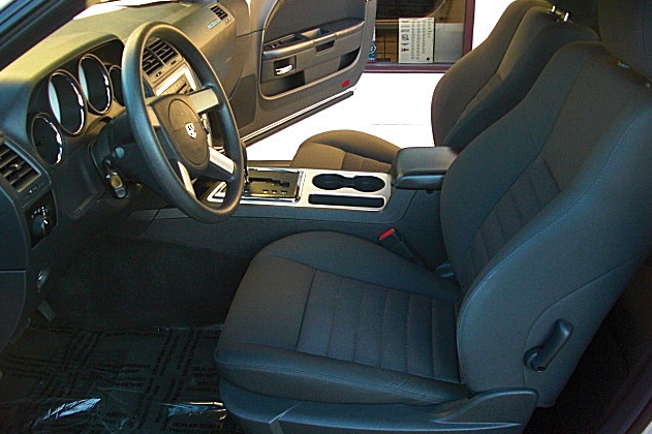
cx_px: 328
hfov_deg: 50.7
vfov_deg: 35.0
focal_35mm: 38
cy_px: 242
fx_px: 688
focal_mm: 6.3
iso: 400
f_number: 2.8
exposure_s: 1/100
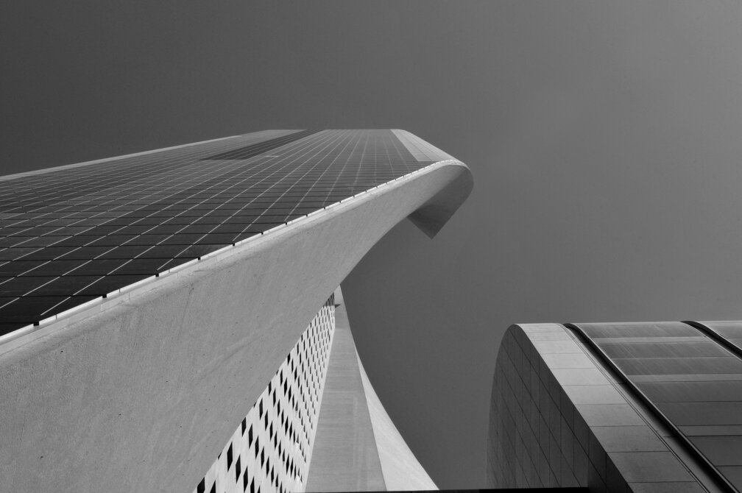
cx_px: 371
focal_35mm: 54
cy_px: 246
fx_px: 1112
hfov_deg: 36.9
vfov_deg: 25.0
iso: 400
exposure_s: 1/125
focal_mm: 36
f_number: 22
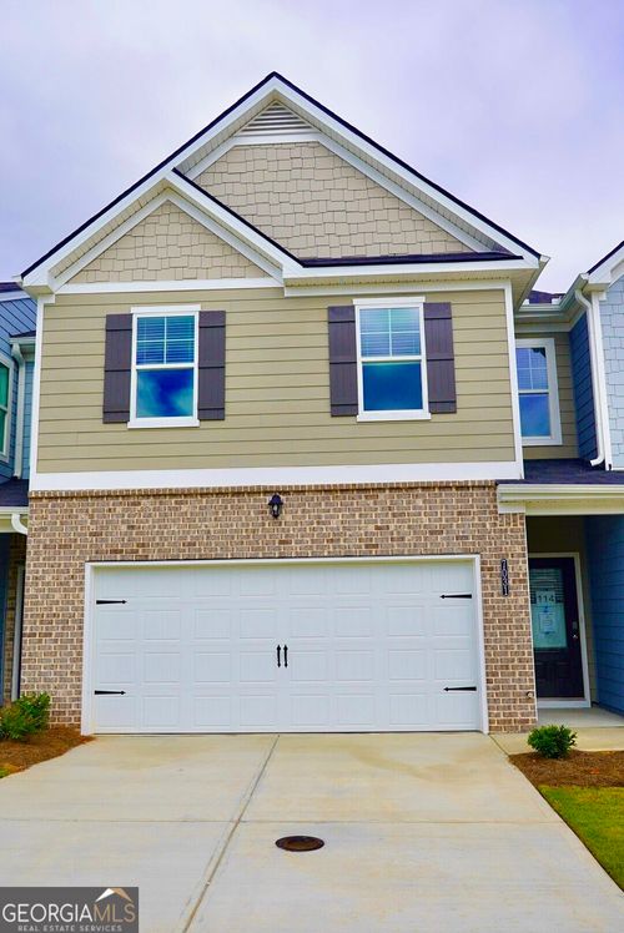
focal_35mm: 30
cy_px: 466
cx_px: 312
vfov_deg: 61.9
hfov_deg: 43.7
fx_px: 778
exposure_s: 1/800
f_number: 5
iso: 100
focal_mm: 20
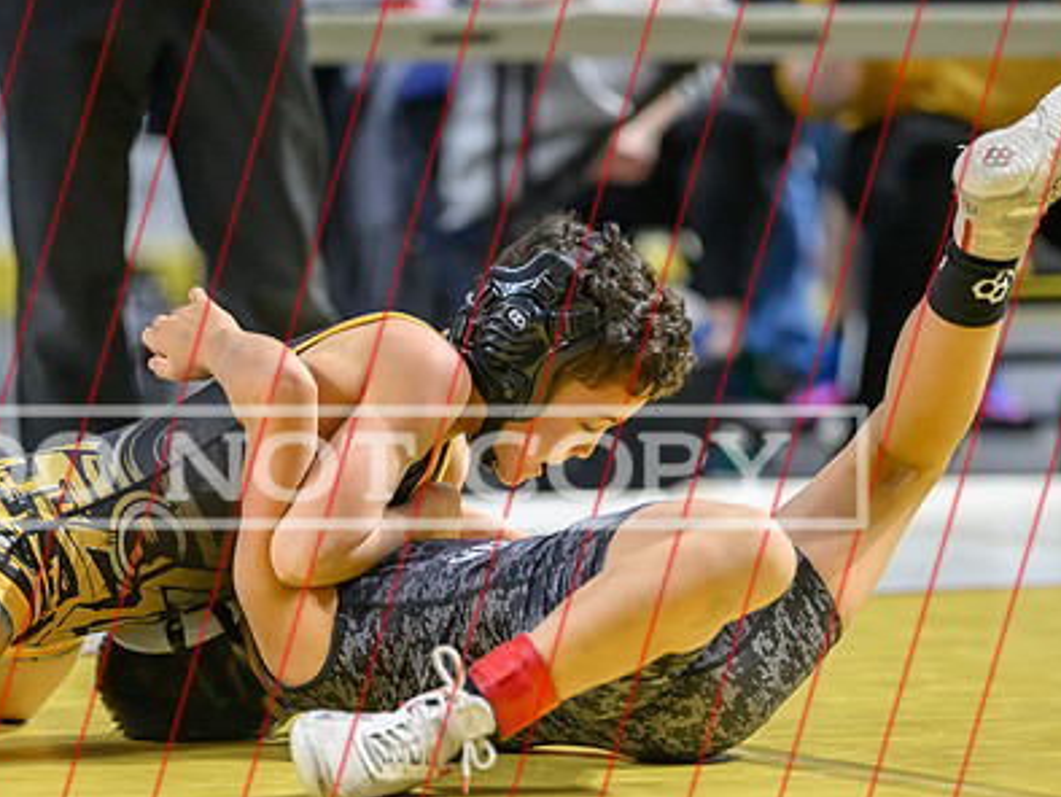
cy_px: 537
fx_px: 9998
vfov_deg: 4.6
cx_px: 468
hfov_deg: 6.1
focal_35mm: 326
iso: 2800
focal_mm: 200
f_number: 2.8
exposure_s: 1/640
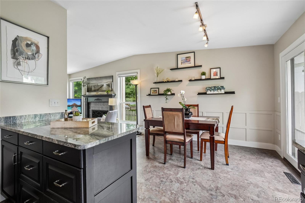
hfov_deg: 100.4
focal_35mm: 15
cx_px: 152
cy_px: 102
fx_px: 127
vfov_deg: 77.3
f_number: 8
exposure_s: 1/25
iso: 400
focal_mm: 10
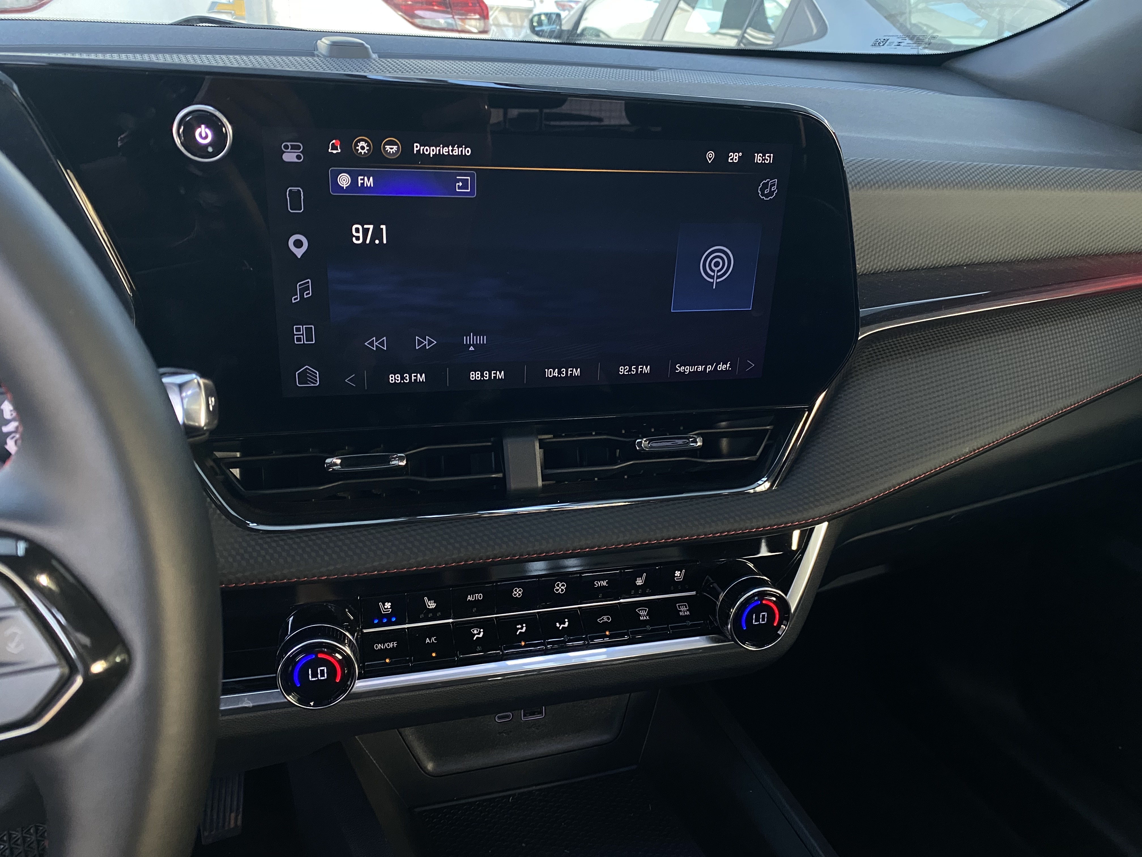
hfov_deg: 67.3
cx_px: 571
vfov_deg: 53.1
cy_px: 428
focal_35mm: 26
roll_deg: -5.2
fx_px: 858
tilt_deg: -26.3
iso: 500
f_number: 1.8
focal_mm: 4.25
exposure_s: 1/55
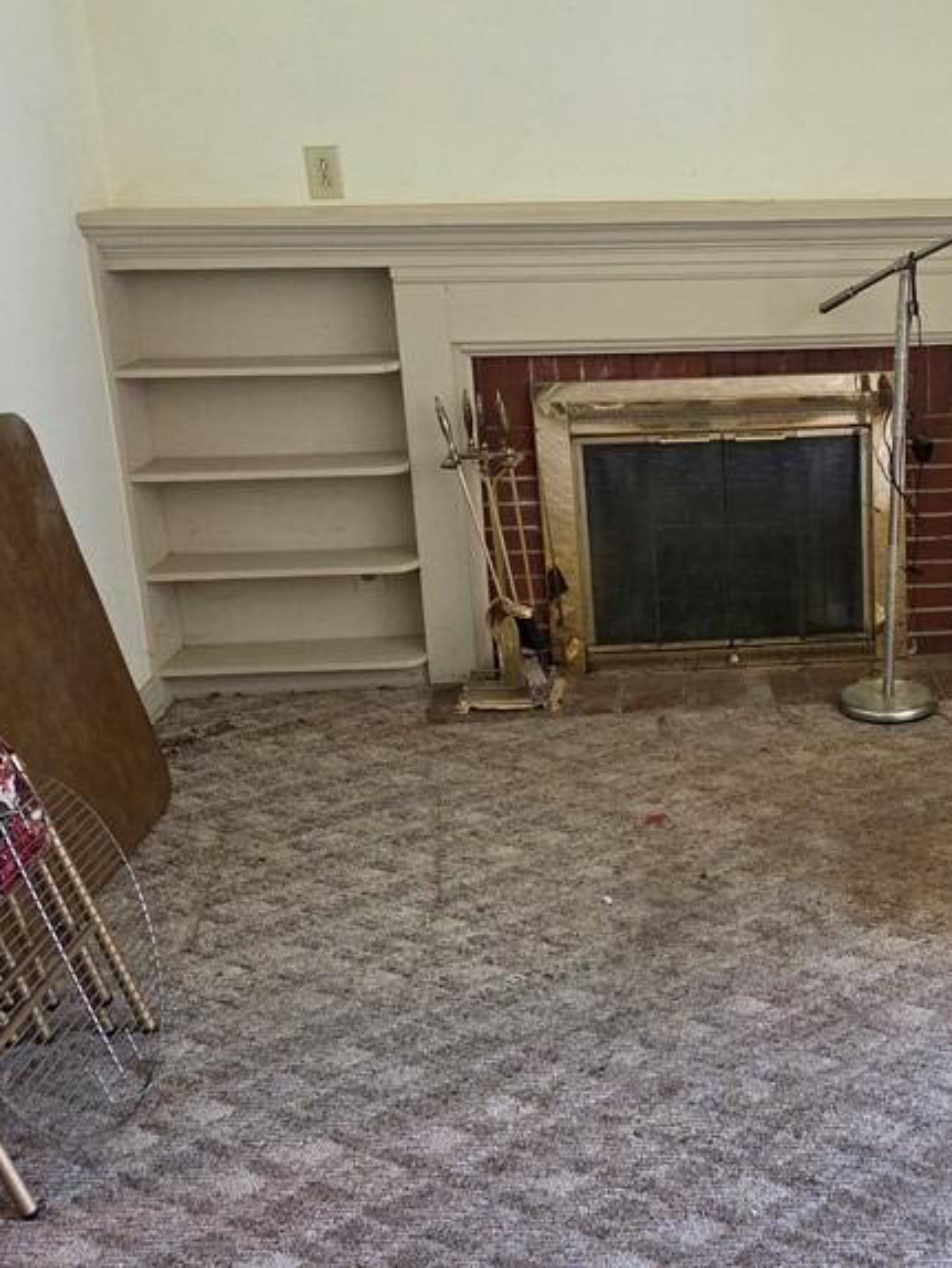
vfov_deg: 45.6
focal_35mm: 41
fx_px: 1502
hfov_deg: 33.8
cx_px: 806
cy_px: 548
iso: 1250
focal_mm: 5.4
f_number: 1.8
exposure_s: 1/120
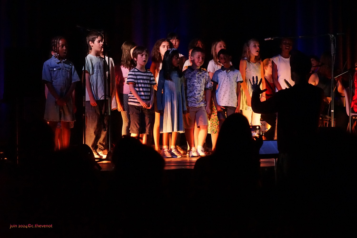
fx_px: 1051
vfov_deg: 12.9
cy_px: 119
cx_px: 178
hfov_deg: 19.3
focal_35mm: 106
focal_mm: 106
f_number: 6.3
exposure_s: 1/320
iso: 8000
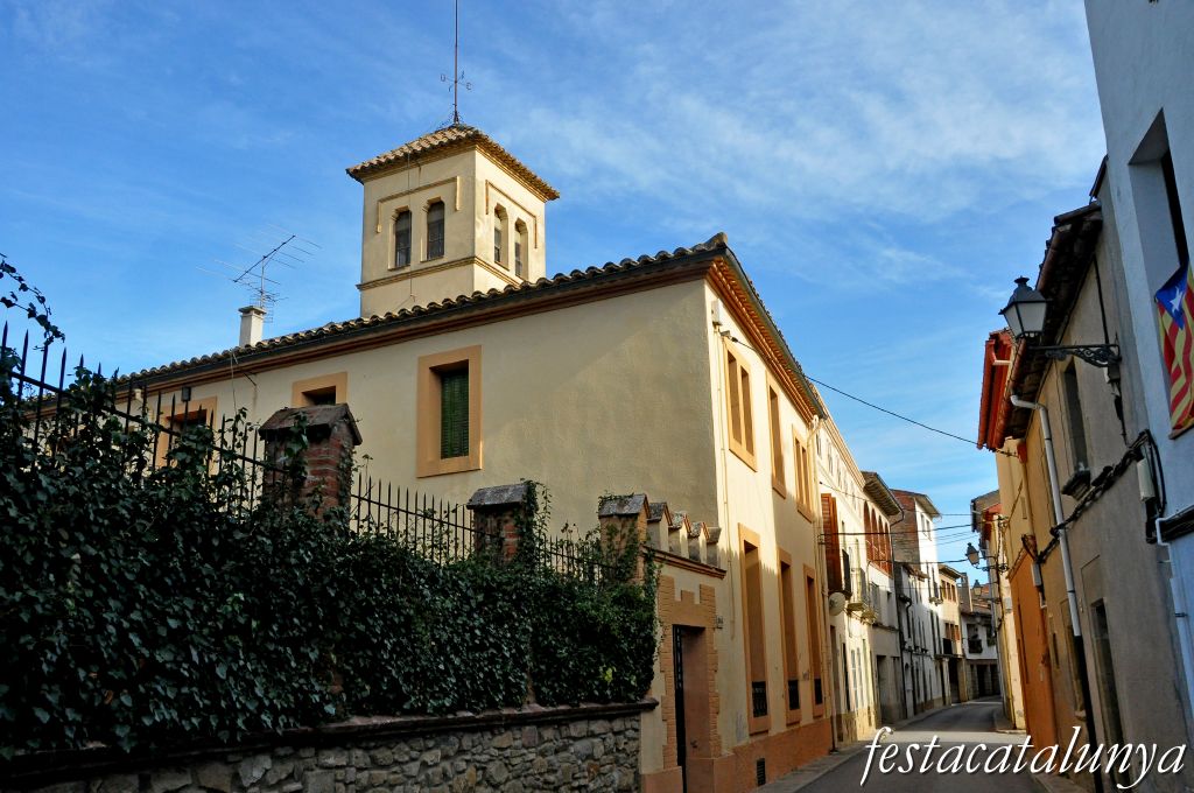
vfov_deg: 43.5
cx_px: 597
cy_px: 396
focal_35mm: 30
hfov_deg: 62.0
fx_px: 994
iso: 1000
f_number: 11
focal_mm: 20
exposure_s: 1/500
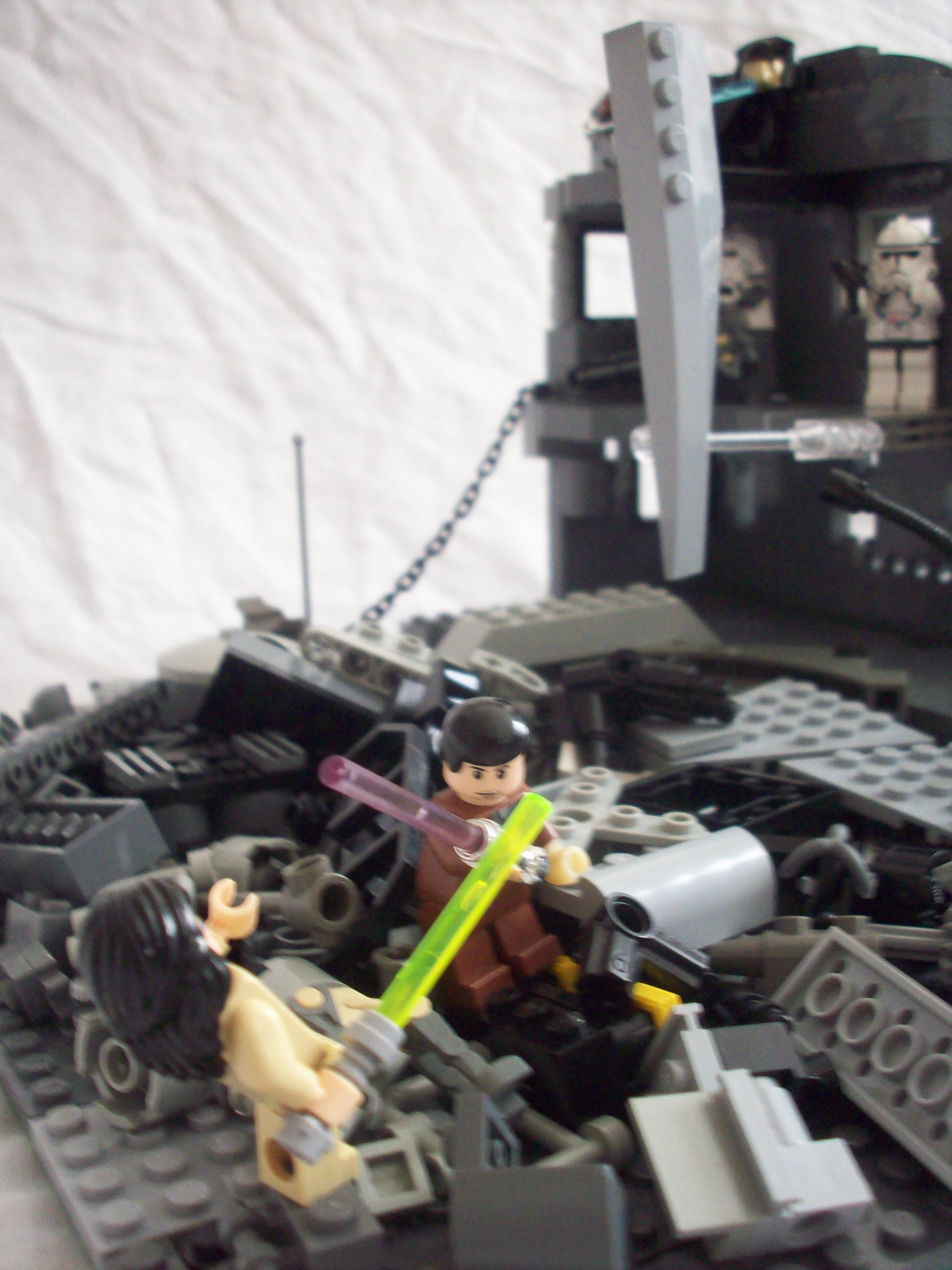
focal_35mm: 37
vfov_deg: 50.1
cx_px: 476
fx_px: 1357
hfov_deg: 38.7
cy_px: 635
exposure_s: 1/16
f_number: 2.8
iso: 160
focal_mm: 6.2
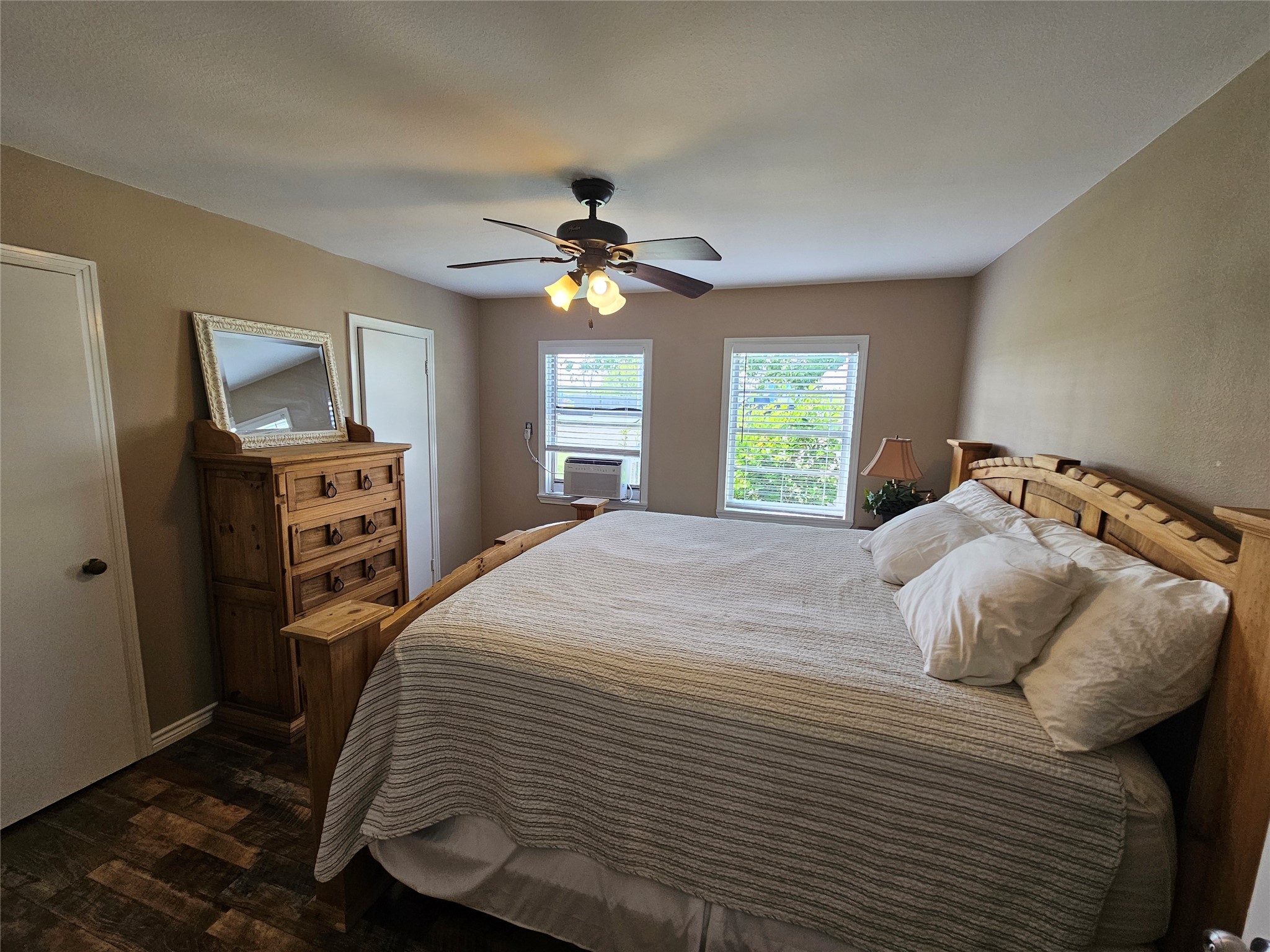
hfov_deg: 106.2
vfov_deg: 89.9
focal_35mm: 13
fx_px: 477
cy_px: 476
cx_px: 635
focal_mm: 2.2
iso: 64
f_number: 2.2
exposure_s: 1/60
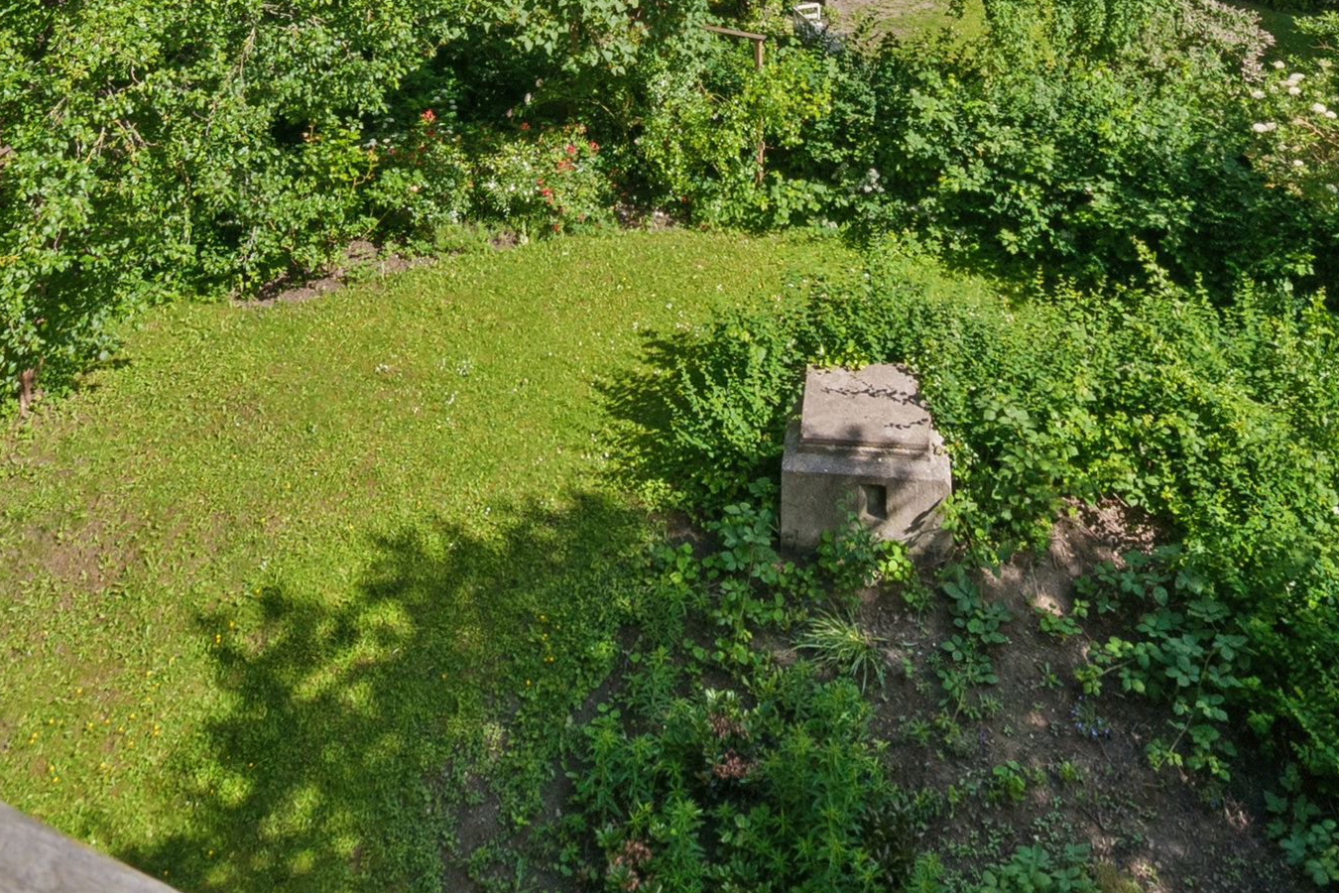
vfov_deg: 31.4
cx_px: 762
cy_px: 42
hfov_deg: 48.3
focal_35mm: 40
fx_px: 1488
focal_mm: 12
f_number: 10
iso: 200
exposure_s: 1/160
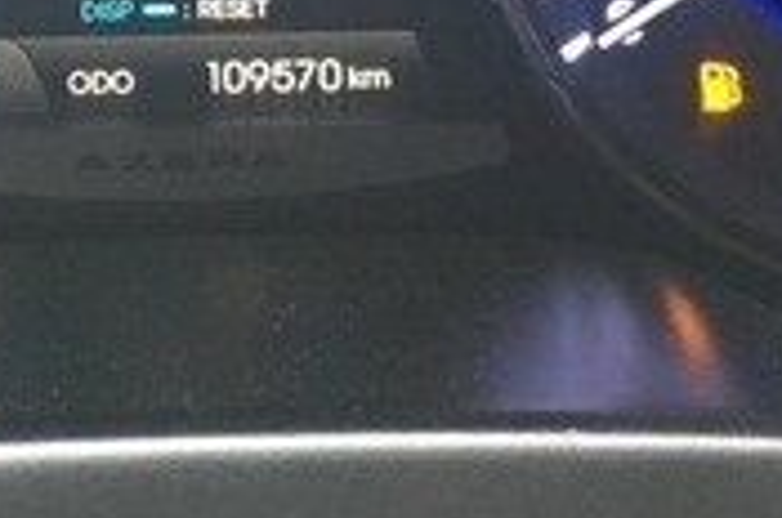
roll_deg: -0.1
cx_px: -18
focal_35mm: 114
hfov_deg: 17.5
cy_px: -127
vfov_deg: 11.7
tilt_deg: -20.2
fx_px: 2472
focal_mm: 4.15
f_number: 2.2
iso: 200
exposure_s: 1/20
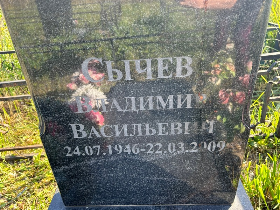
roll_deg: +5.4
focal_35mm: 26
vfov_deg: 53.1
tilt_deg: -27.3
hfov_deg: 67.3
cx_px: 140
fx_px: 210
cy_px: 105
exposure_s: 1/233
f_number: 1.5
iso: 40
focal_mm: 5.7
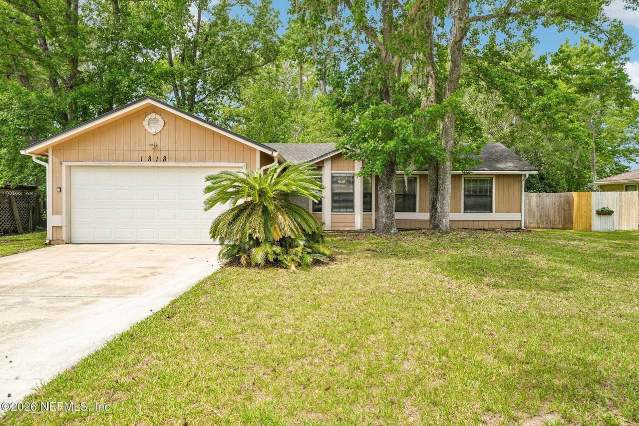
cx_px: 320
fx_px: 426
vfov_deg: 53.1
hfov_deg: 73.8
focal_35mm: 24
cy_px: 213
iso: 100
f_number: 10
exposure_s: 1/40
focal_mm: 24
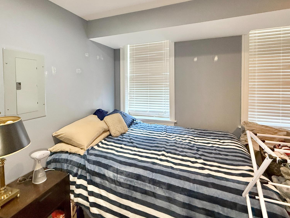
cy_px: 86
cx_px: 136
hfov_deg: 84.6
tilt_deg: -2.7
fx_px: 159
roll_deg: -0.4
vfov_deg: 68.0
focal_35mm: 19
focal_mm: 2.22
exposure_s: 1/60
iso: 400
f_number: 2.2
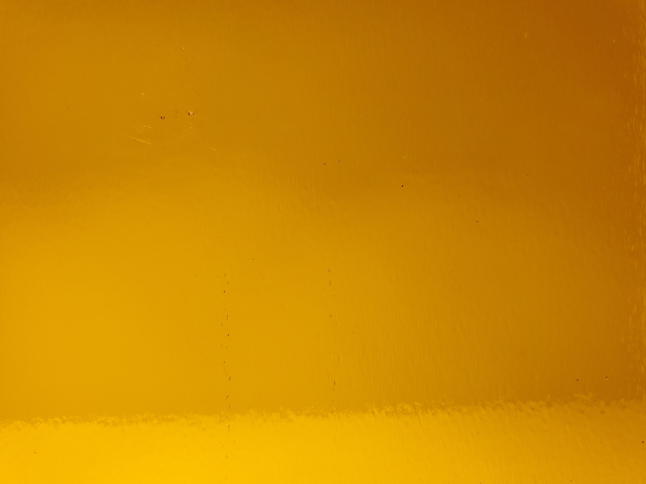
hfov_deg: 67.3
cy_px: 242
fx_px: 485
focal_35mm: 26
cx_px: 323
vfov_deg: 53.1
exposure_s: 1/350
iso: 80
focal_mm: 4.3
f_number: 1.5
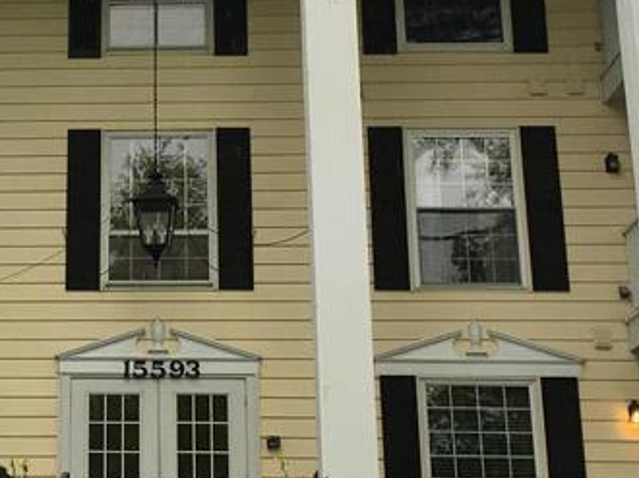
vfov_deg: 16.3
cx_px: 37
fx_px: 1660
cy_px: 83
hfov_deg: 21.2
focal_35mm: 90
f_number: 2.2
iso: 25
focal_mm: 4.15
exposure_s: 1/363
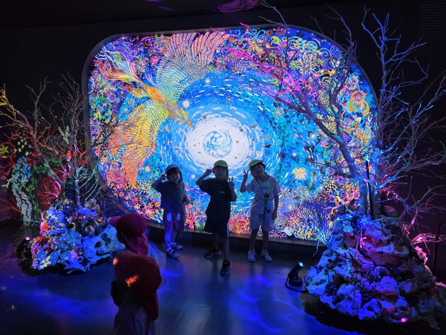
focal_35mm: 23
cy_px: 168
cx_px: 223
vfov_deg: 58.9
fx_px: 296
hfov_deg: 73.9
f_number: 1.7
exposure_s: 1/120
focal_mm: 6.3
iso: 800
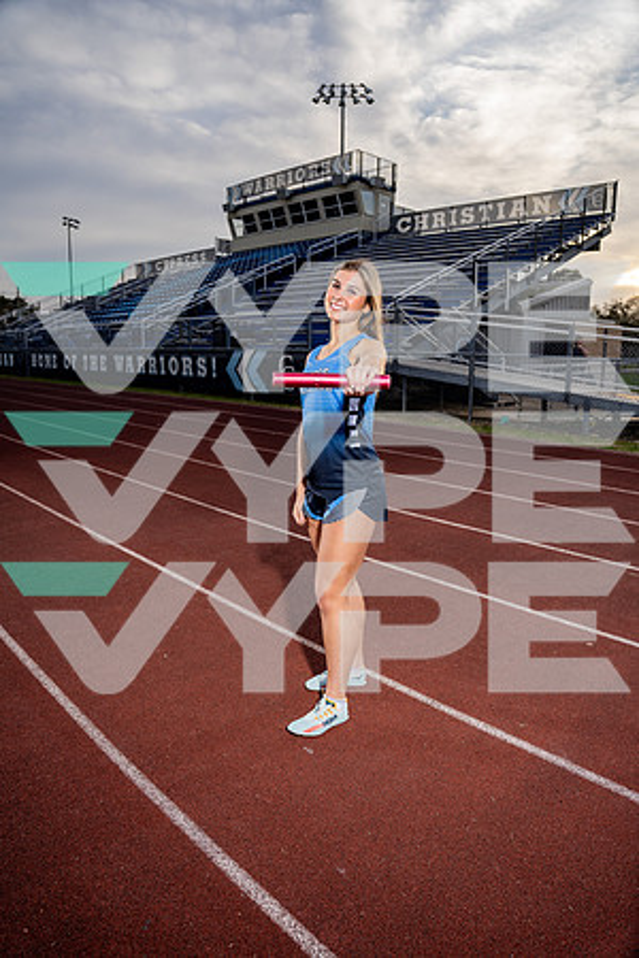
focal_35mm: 24
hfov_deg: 53.1
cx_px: 320
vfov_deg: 73.7
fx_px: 639
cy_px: 479
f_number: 4
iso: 100
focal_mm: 24
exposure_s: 1/250
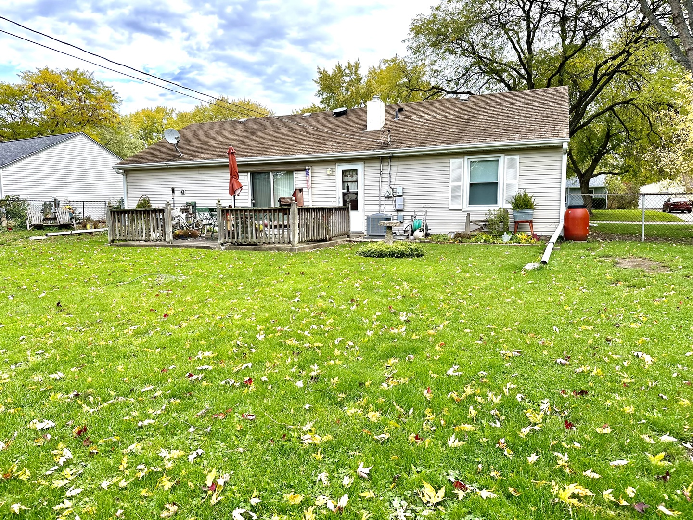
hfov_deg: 71.6
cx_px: 346
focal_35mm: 24
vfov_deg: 56.8
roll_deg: +0.3
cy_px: 260
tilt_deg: -6.7
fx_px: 480
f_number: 1.78
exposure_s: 1/709
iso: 80
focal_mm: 6.86
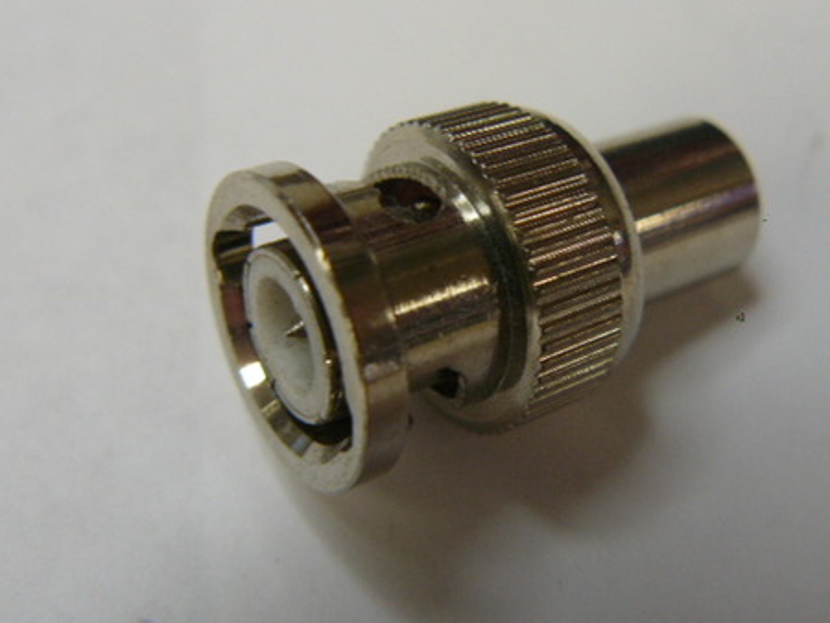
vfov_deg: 30.3
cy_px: 276
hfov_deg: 39.5
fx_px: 1152
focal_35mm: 48
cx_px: 487
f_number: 2.8
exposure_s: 1/30
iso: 100
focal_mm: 6
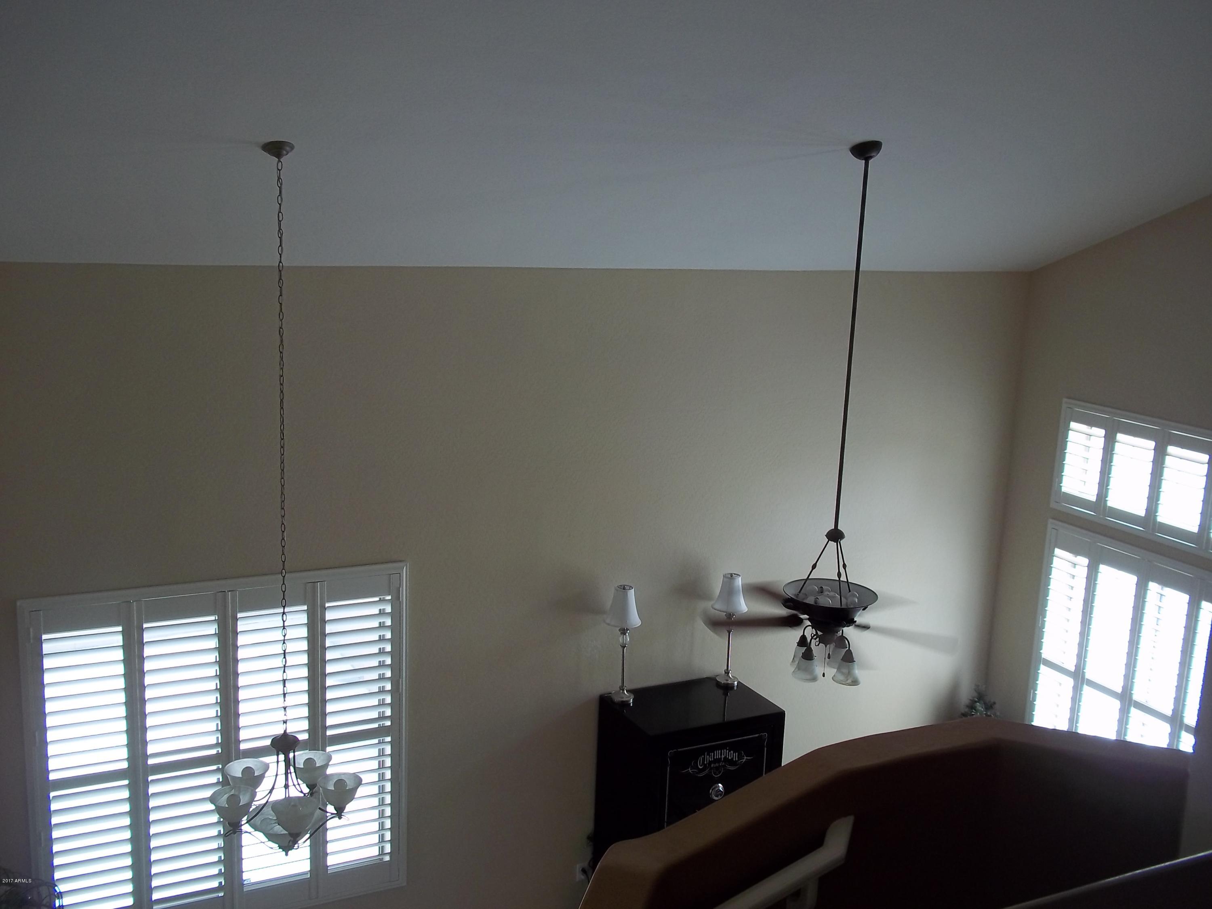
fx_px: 1260
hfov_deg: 51.4
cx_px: 606
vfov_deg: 39.7
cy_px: 454
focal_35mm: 36
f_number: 3.1
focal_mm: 6.5
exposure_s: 1/40
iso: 80
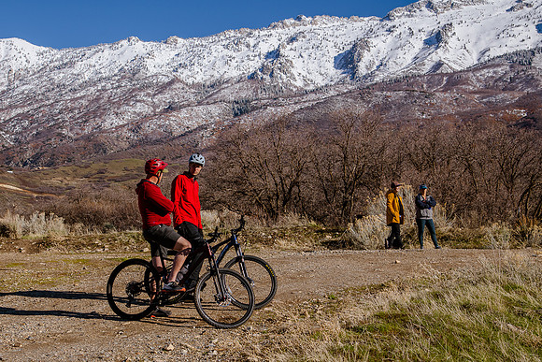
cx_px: 193
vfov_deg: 20.3
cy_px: 233
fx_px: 1007
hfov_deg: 30.0
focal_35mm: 67
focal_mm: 52
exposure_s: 1/500
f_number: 10
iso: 200
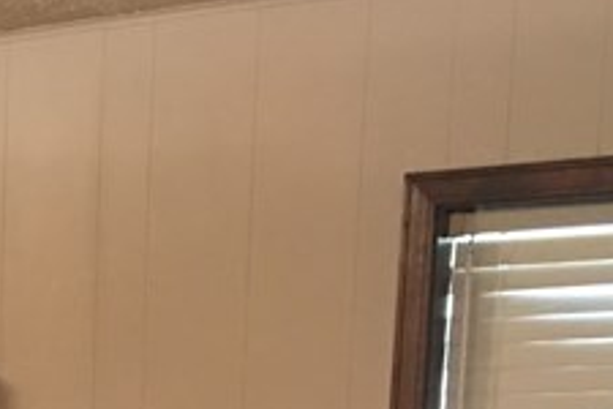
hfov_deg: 14.0
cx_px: -319
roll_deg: +0.4
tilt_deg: -11.5
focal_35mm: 137
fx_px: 2333
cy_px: 995
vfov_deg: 9.0
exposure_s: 1/4
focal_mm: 4.15
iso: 50
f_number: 2.2
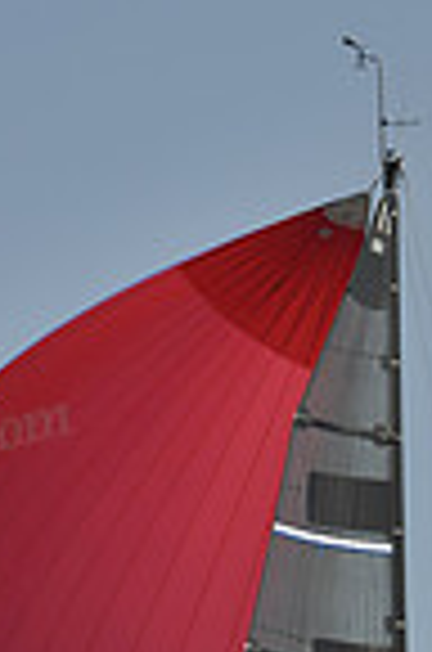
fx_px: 5082
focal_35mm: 281
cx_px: 304
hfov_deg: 4.9
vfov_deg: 7.2
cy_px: 1070
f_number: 8
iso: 200
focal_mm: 70
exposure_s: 1/1250
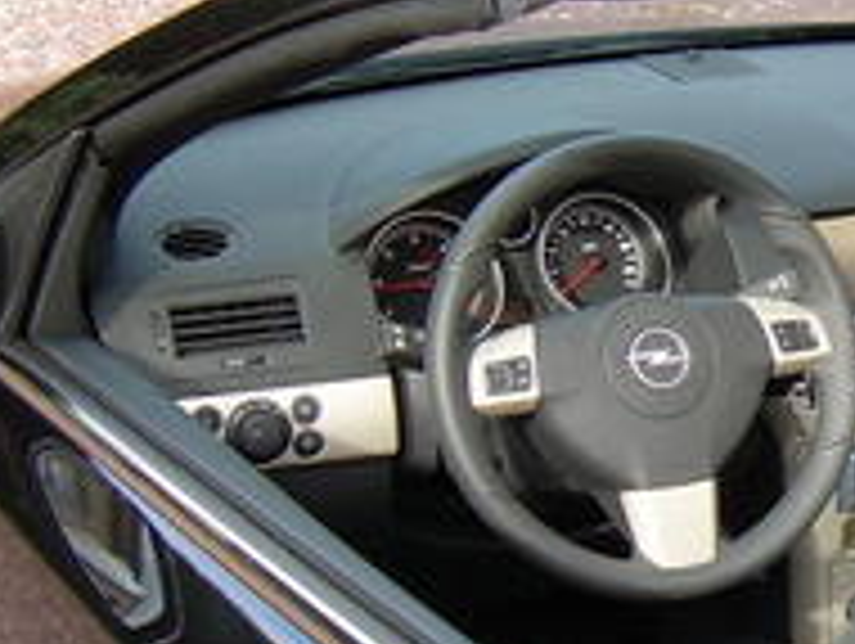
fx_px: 2745
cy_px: 293
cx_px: 1048
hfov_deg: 16.9
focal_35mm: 111
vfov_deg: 13.4
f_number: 2.9
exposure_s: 1/125
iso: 50
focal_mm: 7.2
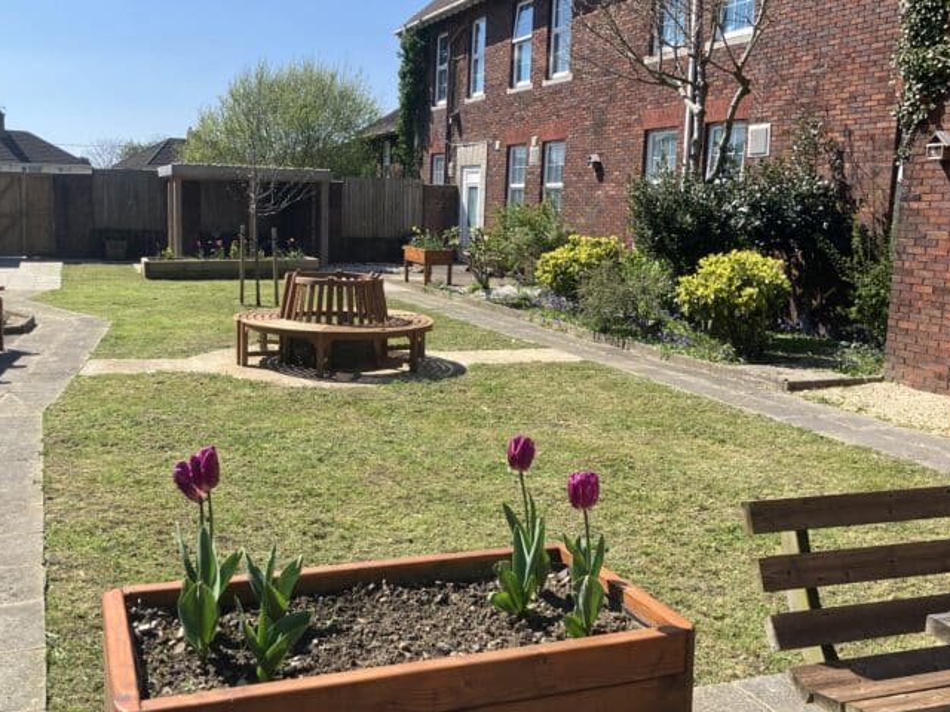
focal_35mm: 35
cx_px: 376
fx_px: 961
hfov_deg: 52.2
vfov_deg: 40.7
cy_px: 350
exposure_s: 1/1350
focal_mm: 3.99
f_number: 1.8
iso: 32
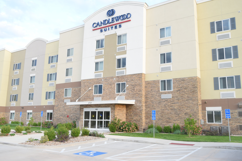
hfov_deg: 57.2
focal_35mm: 33
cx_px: 121
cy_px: 80
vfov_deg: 40.0
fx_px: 222
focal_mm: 22
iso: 400
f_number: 6.3
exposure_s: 1/125
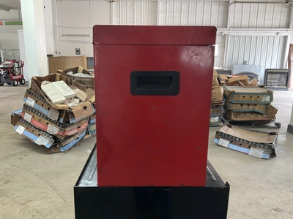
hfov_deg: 61.7
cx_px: 146
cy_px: 110
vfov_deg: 48.2
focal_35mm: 29
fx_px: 245
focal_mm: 3
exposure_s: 1/60
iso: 160
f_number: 1.8
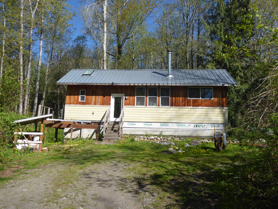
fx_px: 233
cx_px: 139
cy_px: 104
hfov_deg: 61.7
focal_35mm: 29
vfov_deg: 48.2
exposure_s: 1/640
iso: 80
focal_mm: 5
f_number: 3.5
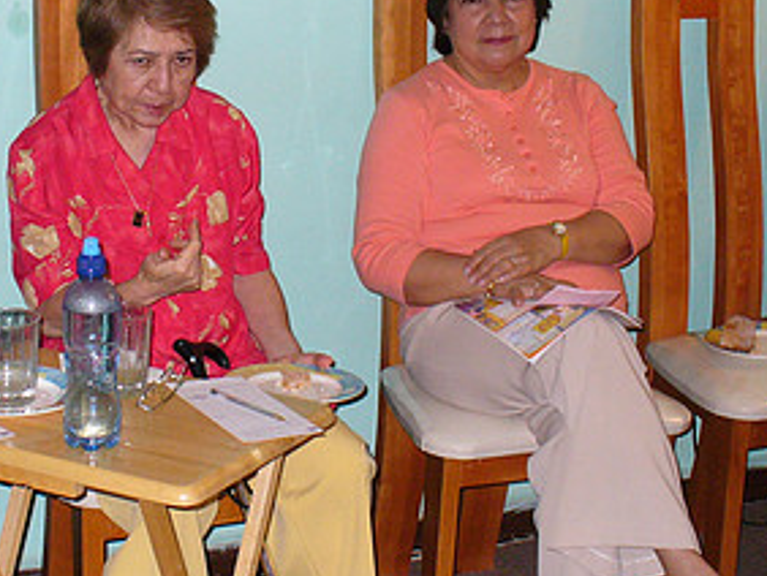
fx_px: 1685
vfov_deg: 19.4
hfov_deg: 25.5
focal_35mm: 76
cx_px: 248
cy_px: 221
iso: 160
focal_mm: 6.1
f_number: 2.8
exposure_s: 1/30
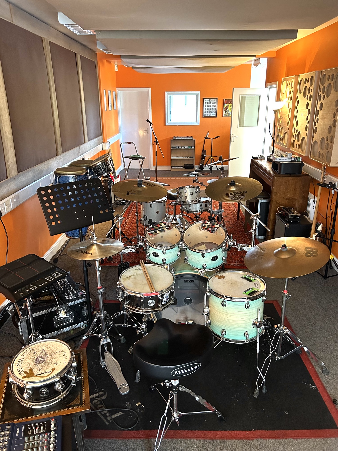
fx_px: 338
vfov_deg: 67.3
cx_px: 169
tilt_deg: -20.2
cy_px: 226
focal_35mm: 26
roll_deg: +0.0
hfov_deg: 53.1
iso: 500
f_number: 1.5
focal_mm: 5.7
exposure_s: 1/50
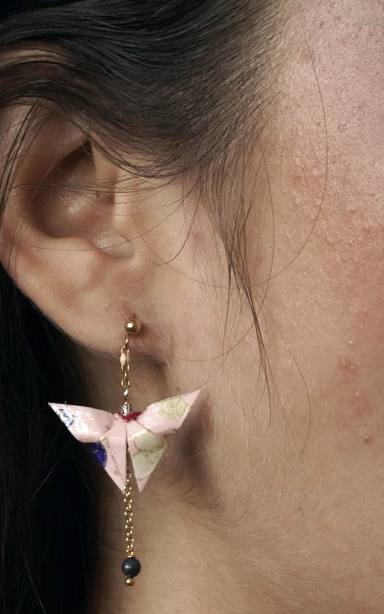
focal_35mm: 92
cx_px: 116
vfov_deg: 22.3
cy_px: 433
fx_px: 1548
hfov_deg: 14.1
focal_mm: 63.3
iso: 12800
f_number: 18
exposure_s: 1/80
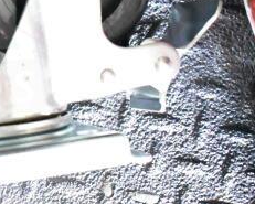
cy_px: 25
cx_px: -79
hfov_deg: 17.8
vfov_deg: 15.2
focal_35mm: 100
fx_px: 757
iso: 14400
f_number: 4
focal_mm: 27
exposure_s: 1/40
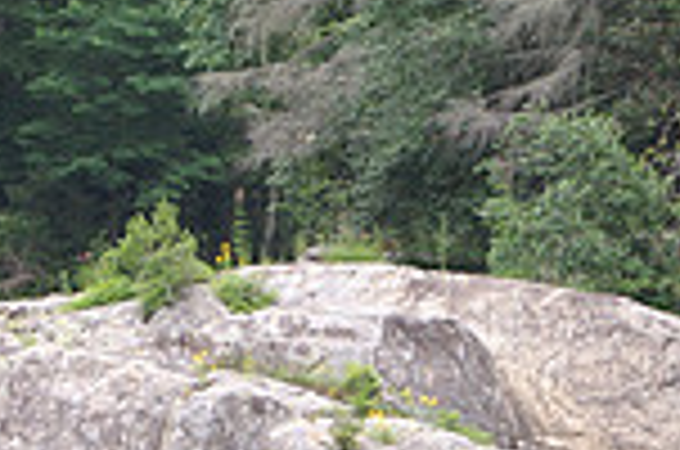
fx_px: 5447
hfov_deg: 7.1
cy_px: 256
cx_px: 225
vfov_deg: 4.7
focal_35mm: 289
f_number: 7.1
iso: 100
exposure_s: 1/100
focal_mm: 50
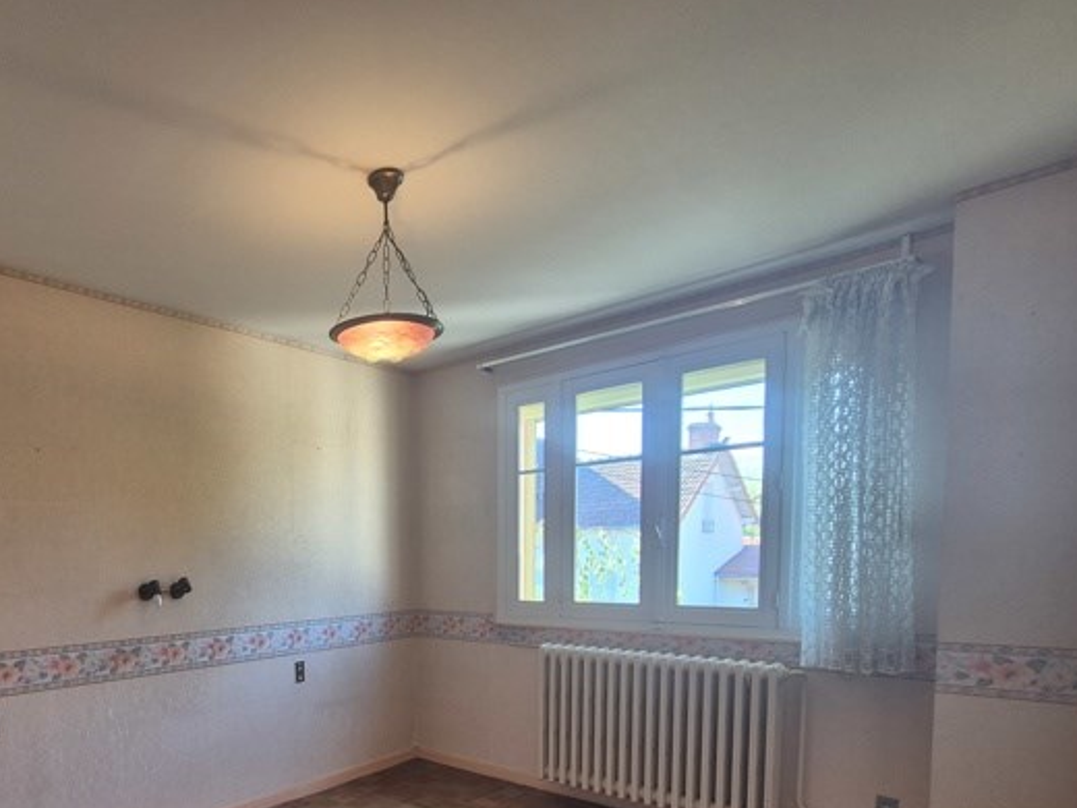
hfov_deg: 76.1
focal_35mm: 20
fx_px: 622
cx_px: 278
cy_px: 607
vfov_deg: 62.2
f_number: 2.2
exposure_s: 1/50
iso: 100
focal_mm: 2.2
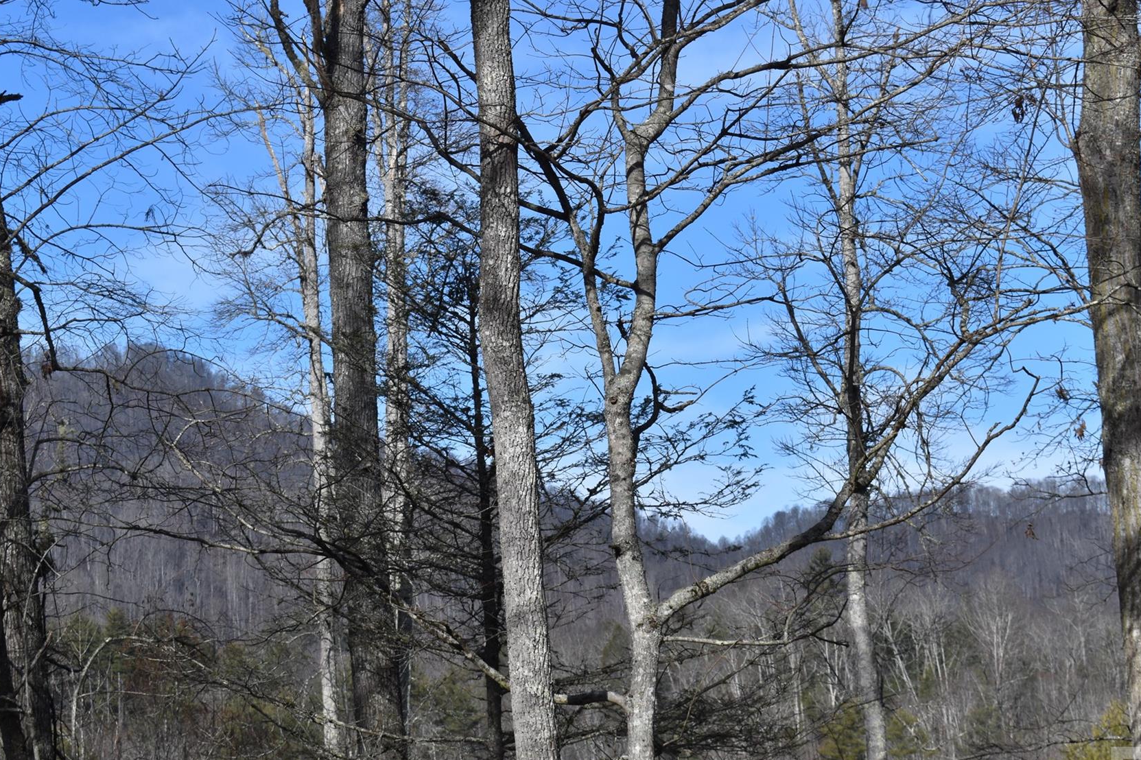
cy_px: 413
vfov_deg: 13.5
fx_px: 3220
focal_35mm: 102
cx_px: 627
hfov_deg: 20.1
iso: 200
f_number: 10
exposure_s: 1/400
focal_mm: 55
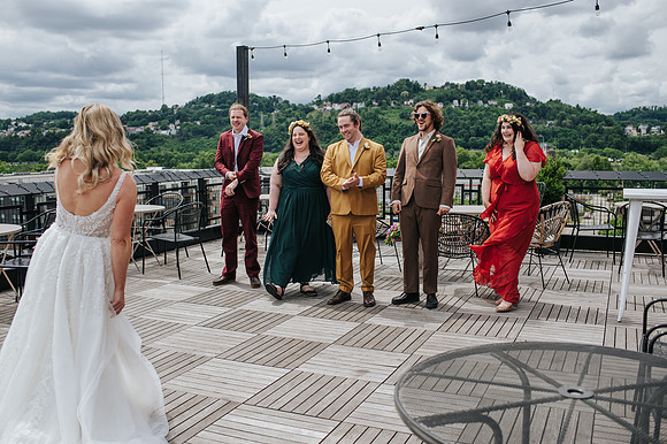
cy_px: 222
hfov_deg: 53.7
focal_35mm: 36
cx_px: 334
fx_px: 659
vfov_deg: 37.2
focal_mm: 35
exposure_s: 1/1250
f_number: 3.5
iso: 125
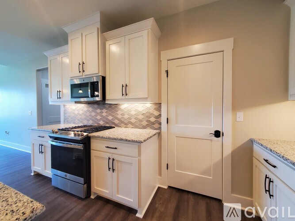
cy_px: 110
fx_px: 111
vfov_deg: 89.9
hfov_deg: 106.2
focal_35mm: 13
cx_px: 148
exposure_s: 1/60
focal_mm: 1.8
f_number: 2.2
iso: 200
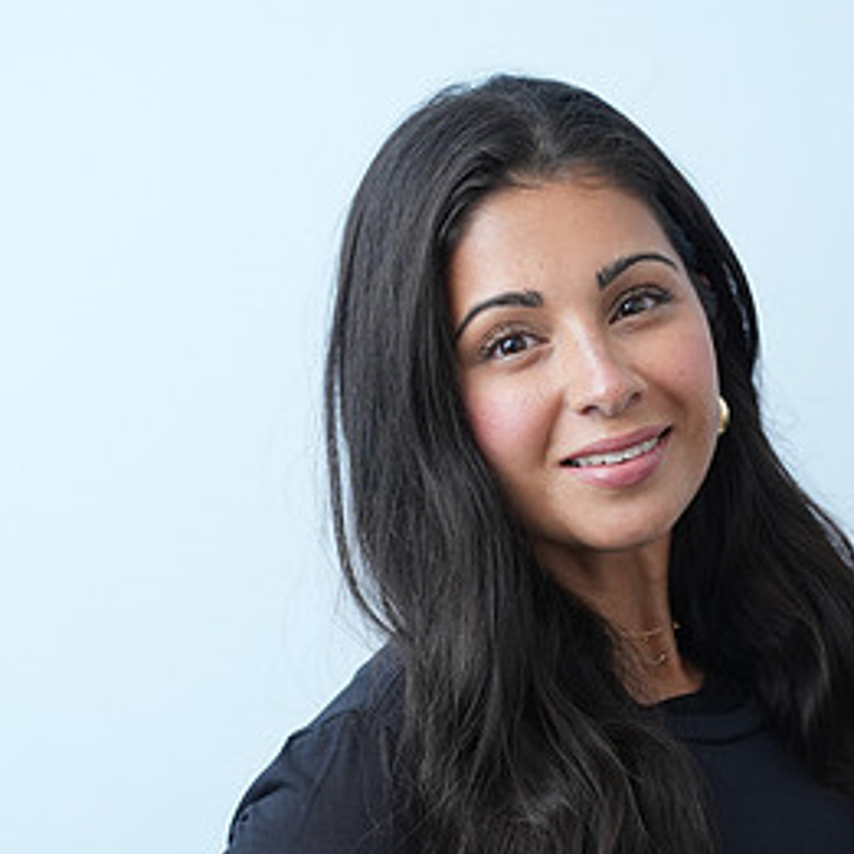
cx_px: 574
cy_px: 890
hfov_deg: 12.6
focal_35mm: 138
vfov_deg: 12.5
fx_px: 3852
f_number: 4
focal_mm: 73
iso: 640
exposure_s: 1/250
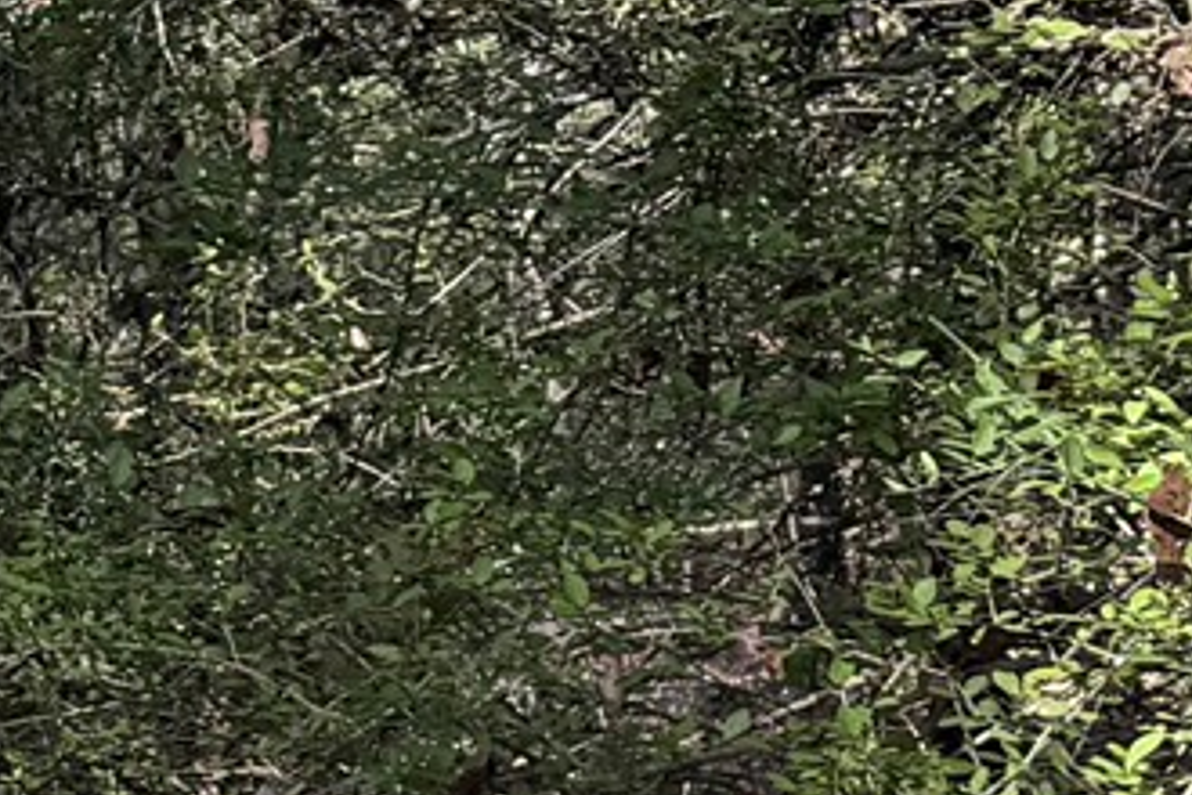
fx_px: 5132
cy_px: 387
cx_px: -2124
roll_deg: -2.9
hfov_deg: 10.4
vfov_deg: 8.9
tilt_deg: -0.7
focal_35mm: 155
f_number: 1.78
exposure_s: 1/440
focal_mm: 6.76
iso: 80
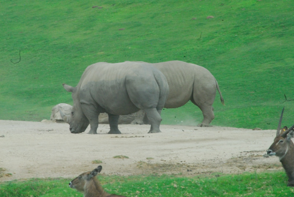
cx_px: 147
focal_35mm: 450
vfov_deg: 3.1
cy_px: 98
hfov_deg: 4.6
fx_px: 3678
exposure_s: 1/90
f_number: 32
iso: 1600
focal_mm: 300
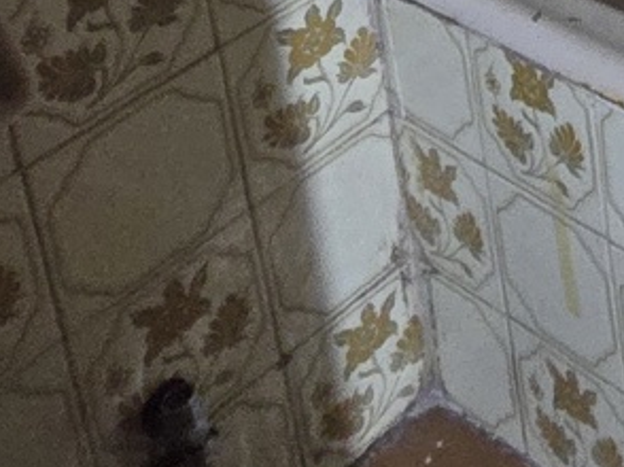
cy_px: -596
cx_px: 1006
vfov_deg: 13.5
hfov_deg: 19.3
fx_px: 1531
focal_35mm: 85
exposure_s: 1/60
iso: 640
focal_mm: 2.2
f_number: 2.2
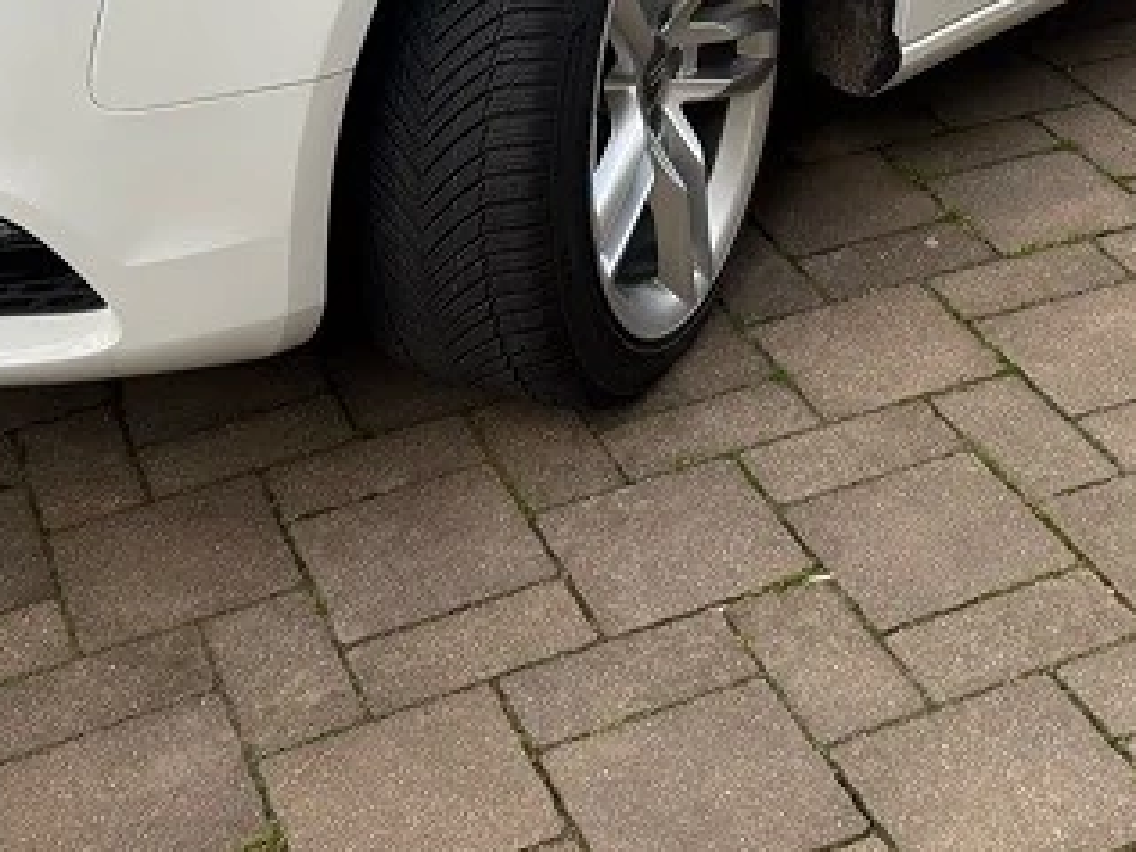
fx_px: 2494
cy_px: -352
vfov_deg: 17.7
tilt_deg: -12.6
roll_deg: +2.8
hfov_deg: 25.6
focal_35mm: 76
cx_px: 687
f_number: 1.78
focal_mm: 6.76
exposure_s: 1/559
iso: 80
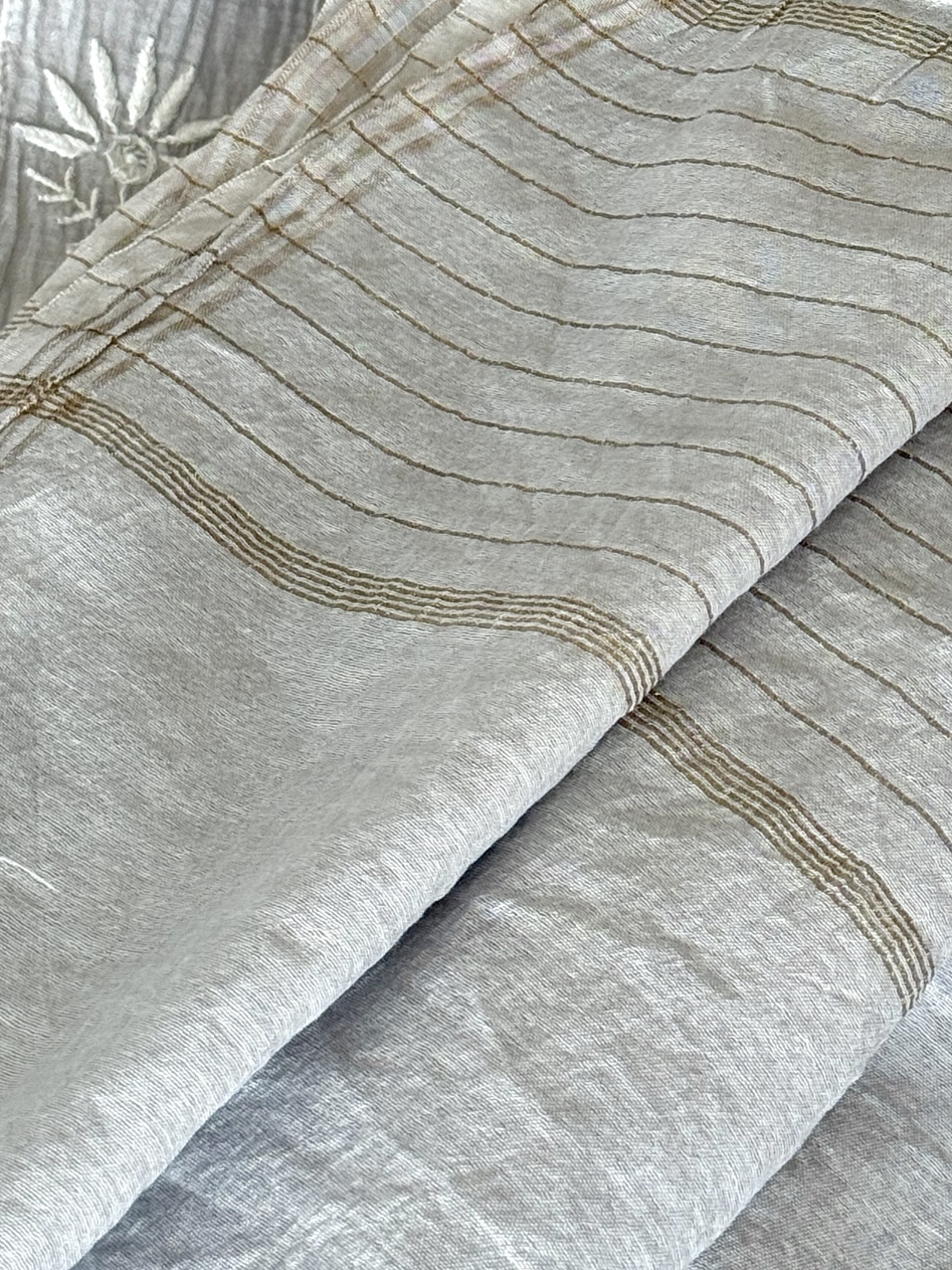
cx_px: 832
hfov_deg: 12.9
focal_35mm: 114
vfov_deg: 16.8
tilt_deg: -52.0
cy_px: -92
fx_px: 4181
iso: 80
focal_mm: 6.76
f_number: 1.78
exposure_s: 1/153
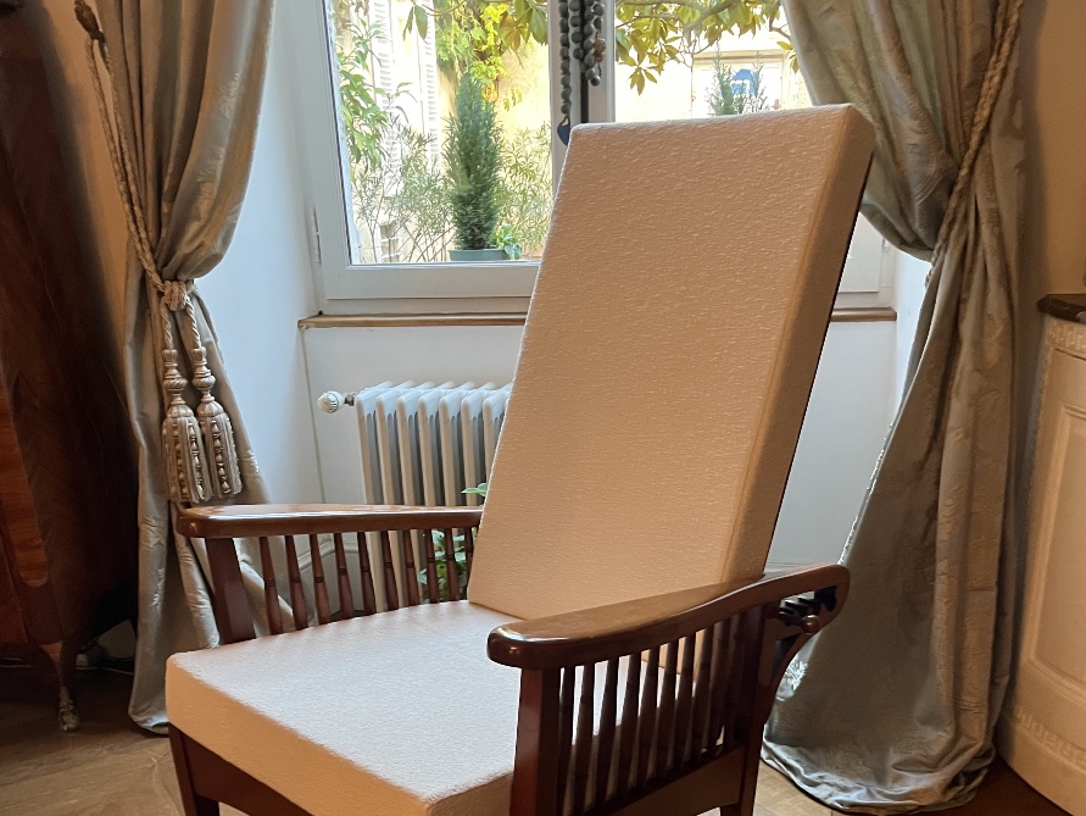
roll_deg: +2.4
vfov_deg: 39.3
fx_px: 1098
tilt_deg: -22.3
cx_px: 540
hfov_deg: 52.6
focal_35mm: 35
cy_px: 642
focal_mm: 5.1
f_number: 1.6
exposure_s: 1/50
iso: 400
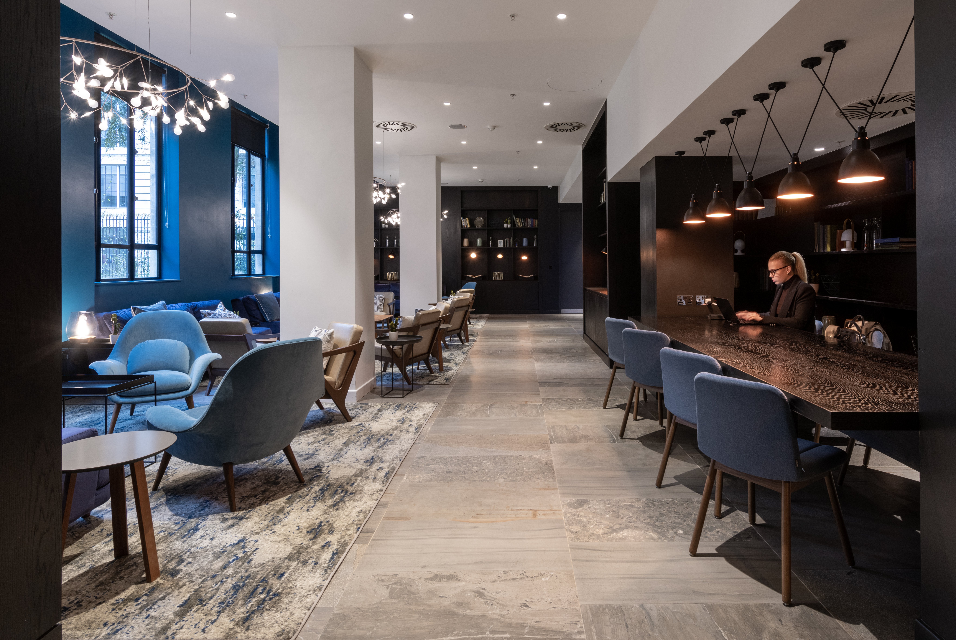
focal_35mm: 21
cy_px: 272
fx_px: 558
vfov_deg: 59.4
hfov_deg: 80.7
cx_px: 543
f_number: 11
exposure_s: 1.6
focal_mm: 18
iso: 200
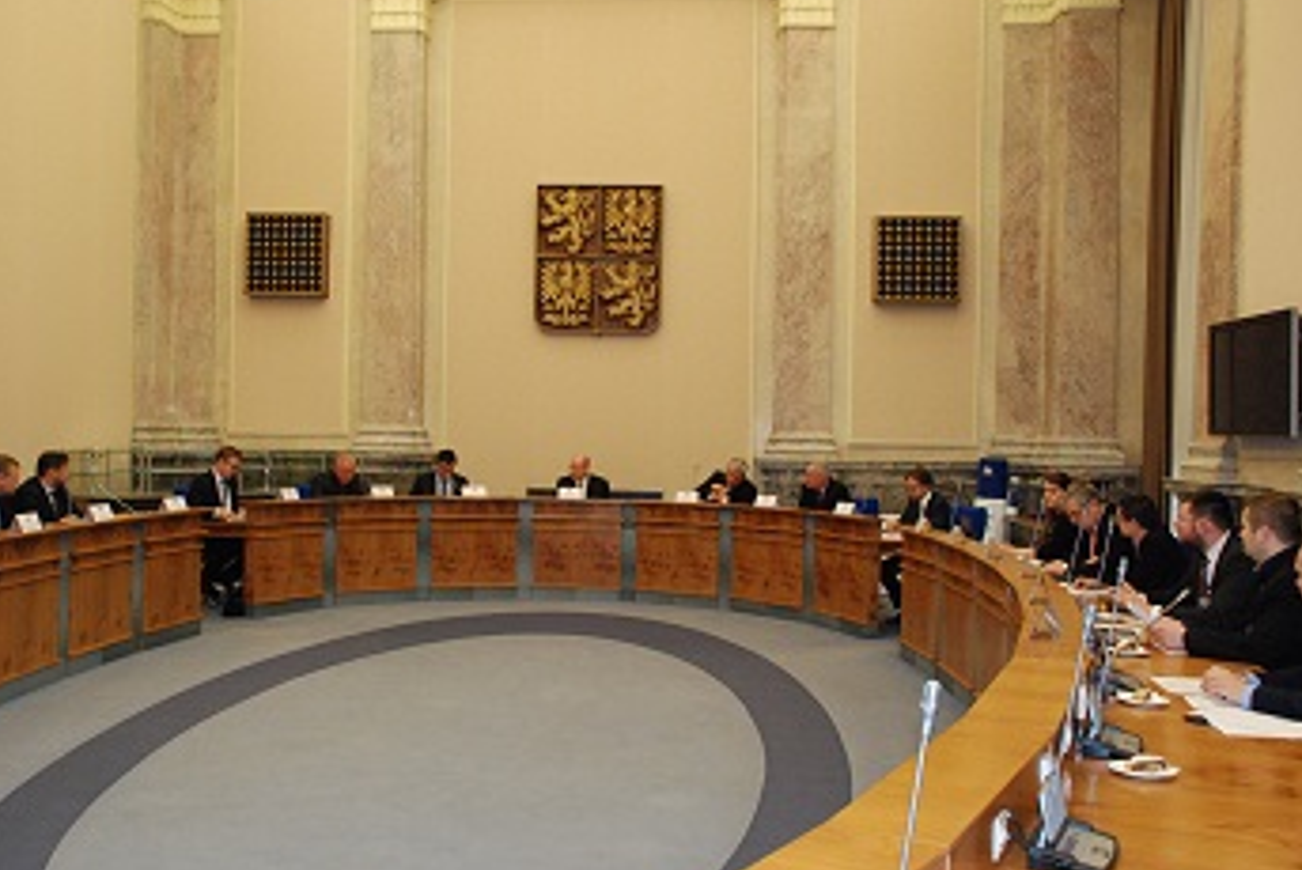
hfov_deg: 51.8
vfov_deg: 36.0
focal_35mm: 37
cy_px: 427
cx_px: 587
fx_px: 1339
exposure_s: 1/60
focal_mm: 22
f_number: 5.6
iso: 1600
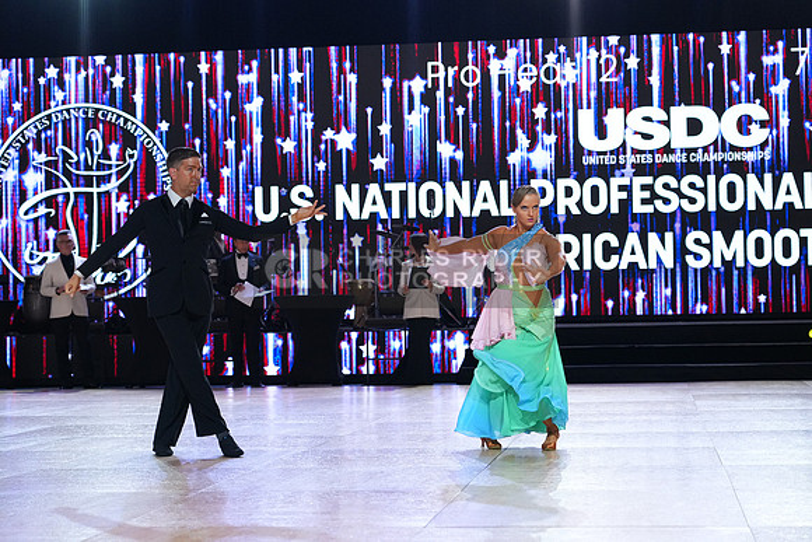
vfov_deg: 19.5
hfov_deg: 28.8
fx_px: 1579
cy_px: 271
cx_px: 406
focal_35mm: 70
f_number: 4
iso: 2500
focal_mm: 70
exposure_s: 1/400
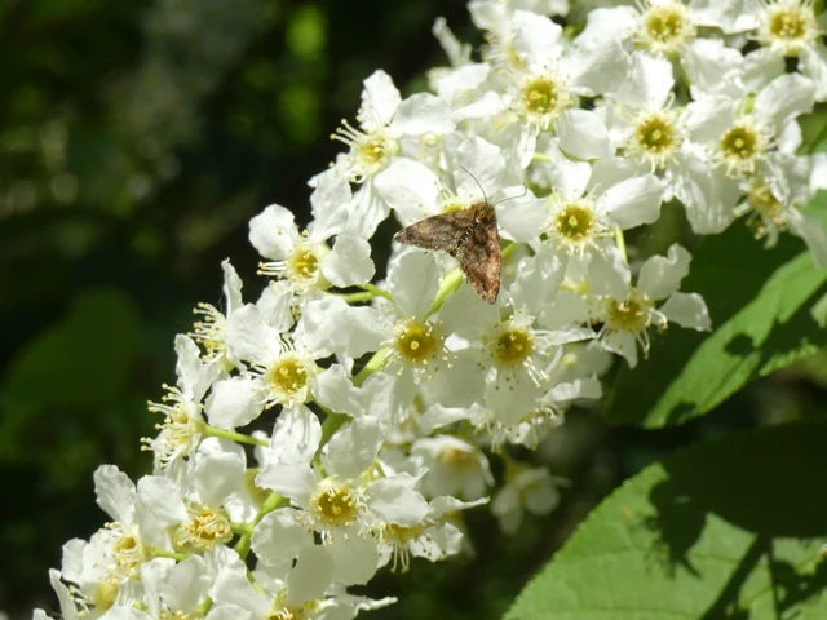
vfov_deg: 21.0
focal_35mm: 70
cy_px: 310
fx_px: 1672
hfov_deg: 27.8
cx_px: 414
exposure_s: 1/200
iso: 80
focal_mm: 12.5
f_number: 4.3
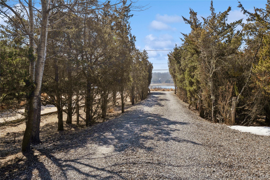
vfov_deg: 36.8
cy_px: 90
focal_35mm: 36
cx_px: 135
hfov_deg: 53.2
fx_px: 270
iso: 80
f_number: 8
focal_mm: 24
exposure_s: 1/400
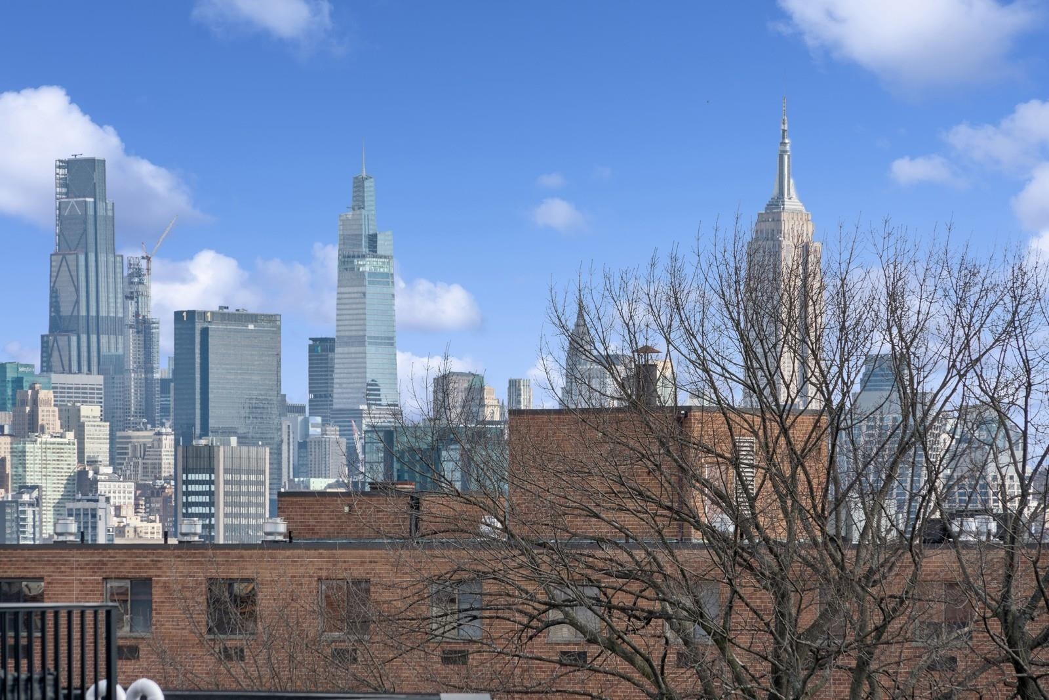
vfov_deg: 6.6
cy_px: 350
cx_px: 524
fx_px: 6061
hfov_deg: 9.9
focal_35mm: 208
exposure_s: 1/250
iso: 200
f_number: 11
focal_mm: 208
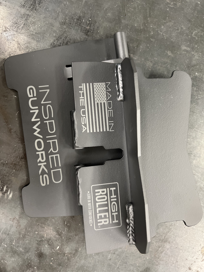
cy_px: 136
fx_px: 204
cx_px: 102
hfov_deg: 53.1
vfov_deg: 67.3
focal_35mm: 26
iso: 400
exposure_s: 1/60
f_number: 1.5
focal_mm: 5.7
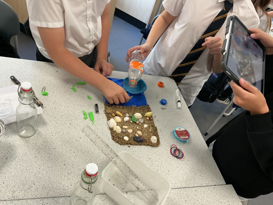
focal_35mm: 29
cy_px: 102
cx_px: 136
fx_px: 229
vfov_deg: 48.2
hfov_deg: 61.7
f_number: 1.8
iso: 100
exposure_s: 1/60
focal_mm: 3
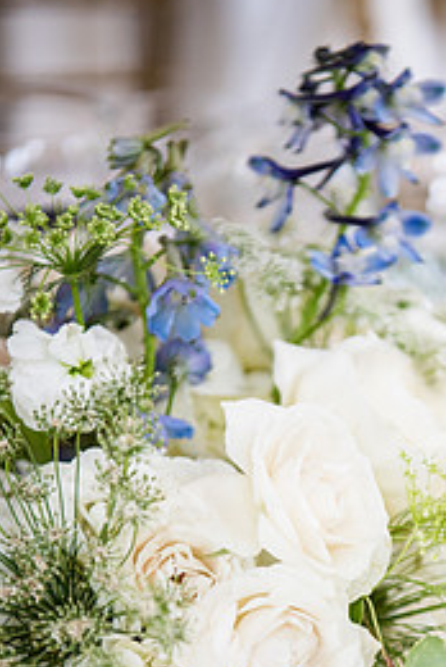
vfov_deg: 16.8
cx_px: 379
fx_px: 2242
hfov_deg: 11.3
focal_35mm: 121
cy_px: 541
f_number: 2.8
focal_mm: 70
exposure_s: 1/80
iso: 320
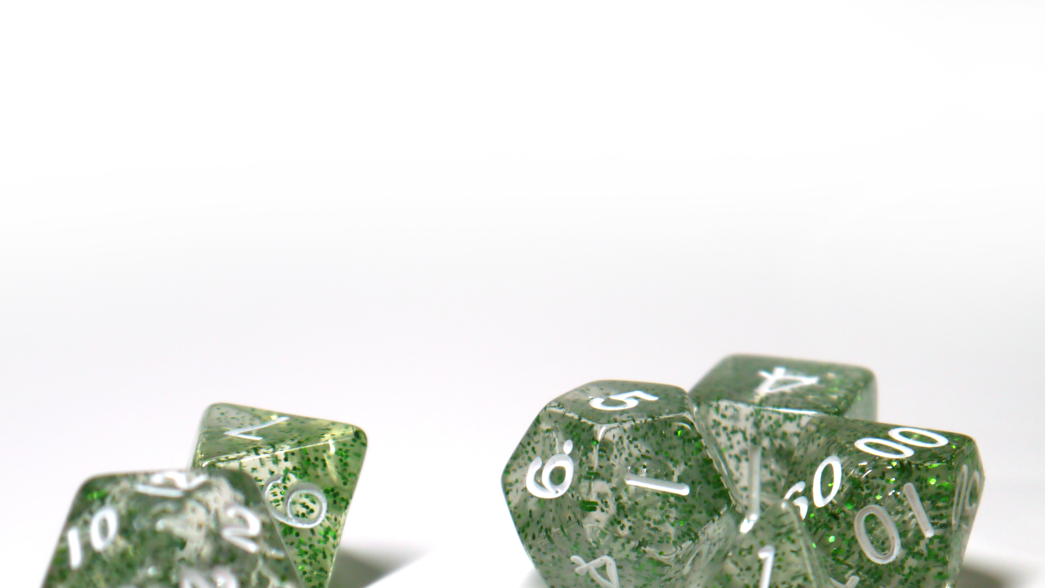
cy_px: 544
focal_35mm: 105
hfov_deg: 20.3
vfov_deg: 11.5
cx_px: 638
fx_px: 2909
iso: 160
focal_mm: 34
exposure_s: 1/80
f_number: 5.2
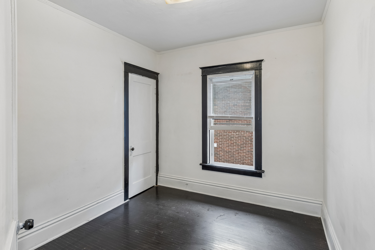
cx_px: 188
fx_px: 187
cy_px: 125
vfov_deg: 67.4
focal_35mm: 18
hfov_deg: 90.0
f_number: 8
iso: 250
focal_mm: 12
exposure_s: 1/10
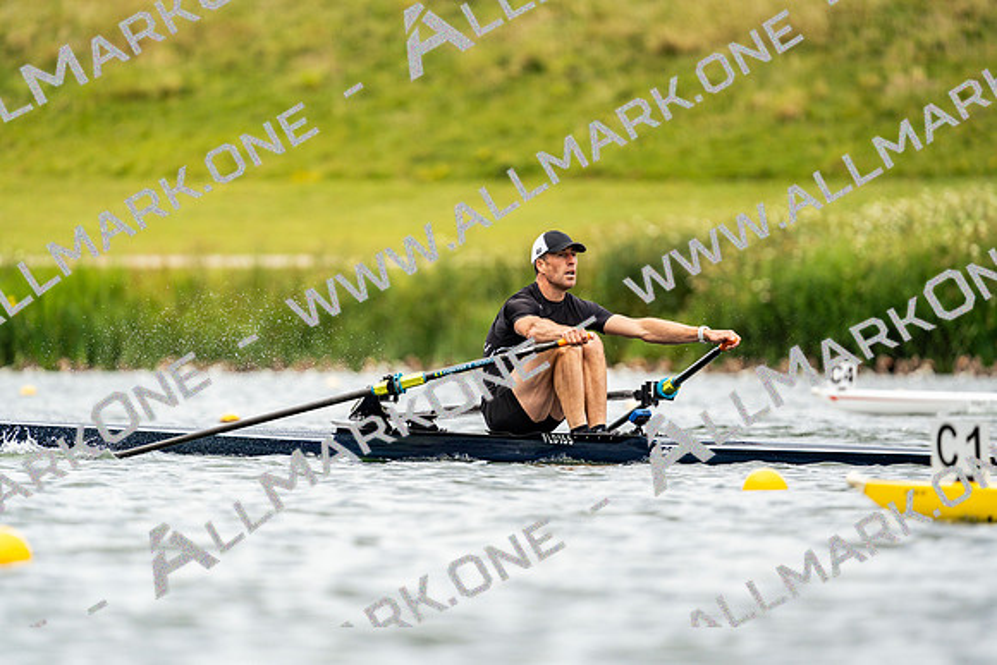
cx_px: 498
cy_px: 332
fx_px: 16620
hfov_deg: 3.4
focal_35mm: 600
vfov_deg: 2.3
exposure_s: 1/2000
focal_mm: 600
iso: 500
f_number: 6.3
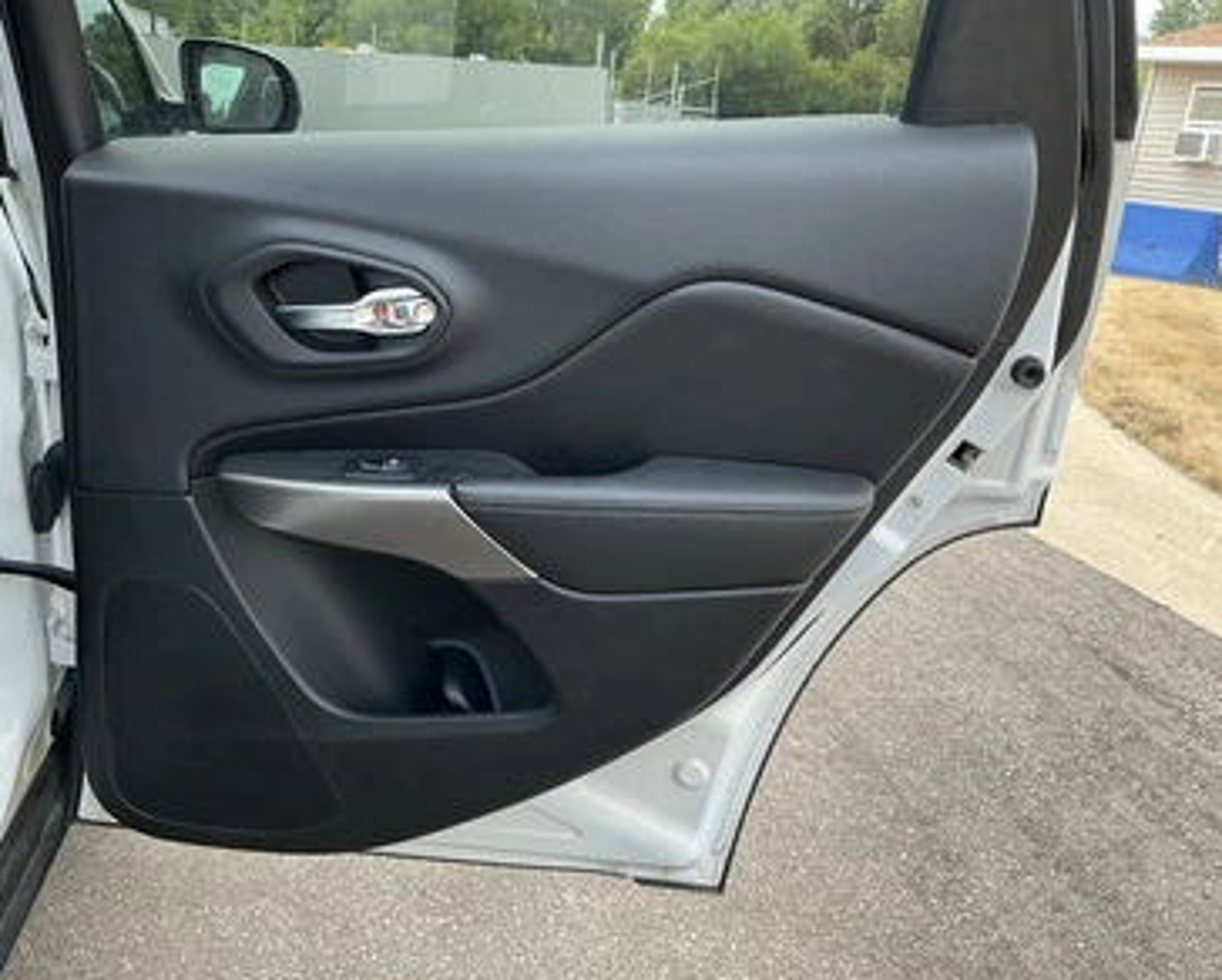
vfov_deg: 48.6
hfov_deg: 58.6
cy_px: 497
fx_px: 1086
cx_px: 561
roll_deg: -4.3
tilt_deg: -16.8
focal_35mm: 30
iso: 25
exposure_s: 1/325
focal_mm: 3
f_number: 1.8
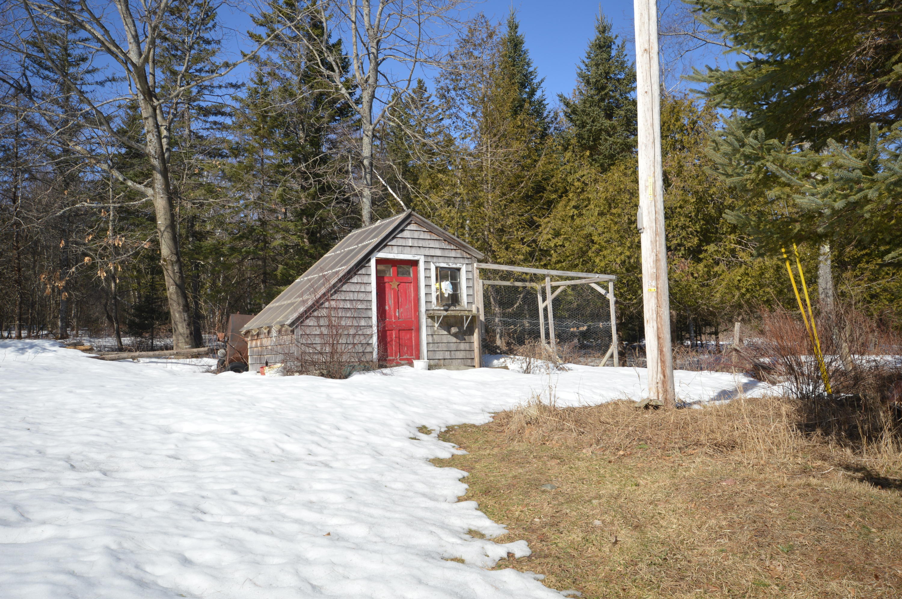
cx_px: 451
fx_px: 751
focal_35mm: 30
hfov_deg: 62.0
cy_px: 300
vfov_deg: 43.5
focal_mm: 20
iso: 100
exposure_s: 1/200
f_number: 8
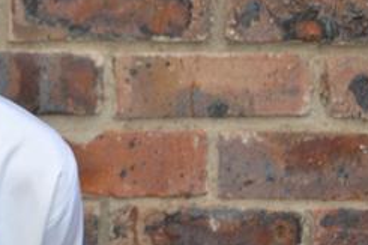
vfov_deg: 13.5
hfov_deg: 18.5
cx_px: -131
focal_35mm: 101
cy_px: 81
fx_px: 1037
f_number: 4
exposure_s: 1/125
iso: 180
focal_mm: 23
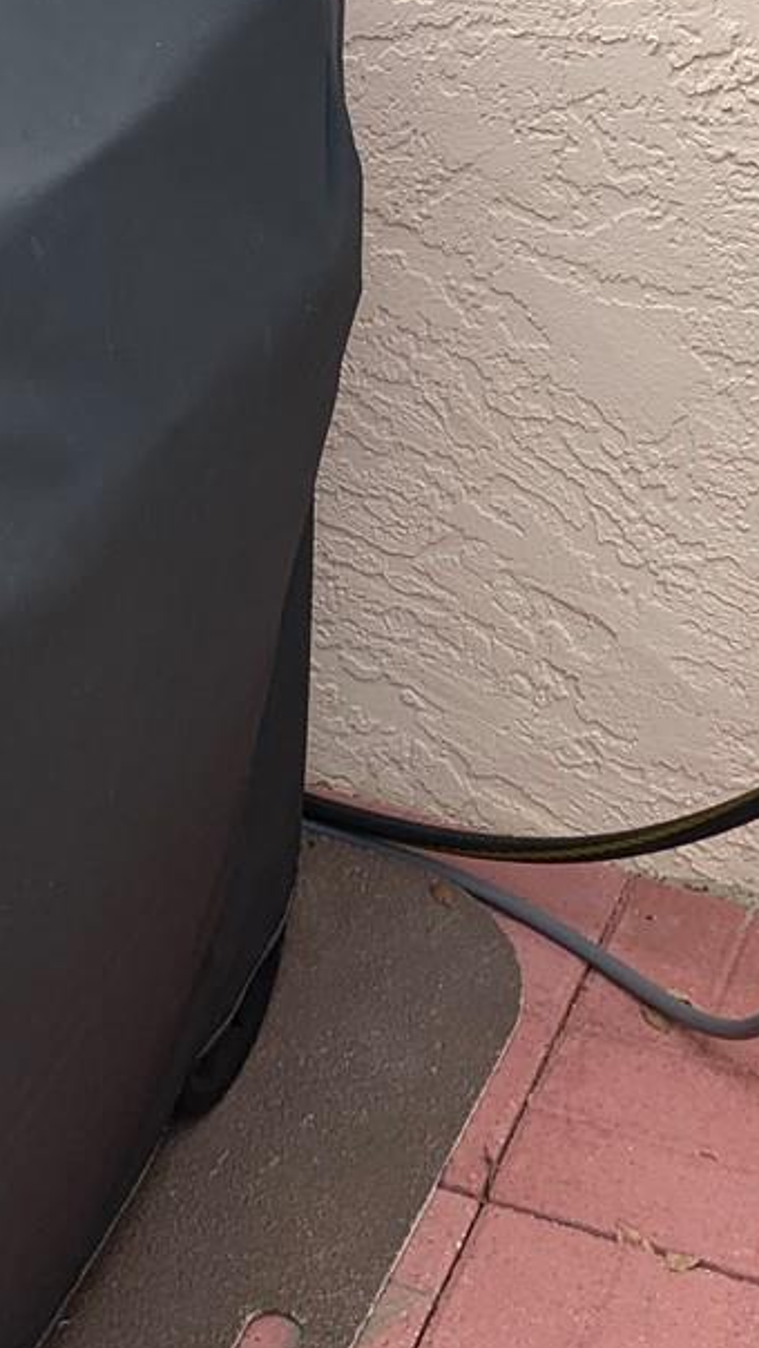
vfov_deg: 28.0
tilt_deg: -29.1
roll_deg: +0.8
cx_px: 174
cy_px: 415
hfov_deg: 16.0
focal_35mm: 75
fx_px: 2682
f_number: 1.8
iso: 25
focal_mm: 4.25
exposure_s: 1/282
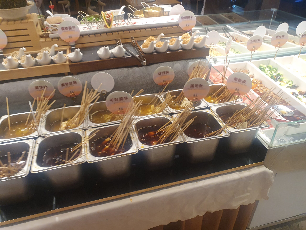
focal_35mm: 26
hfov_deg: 67.3
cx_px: 153
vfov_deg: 53.1
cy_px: 115
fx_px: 230
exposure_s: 1/100
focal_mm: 4.32
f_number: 2.4
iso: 125
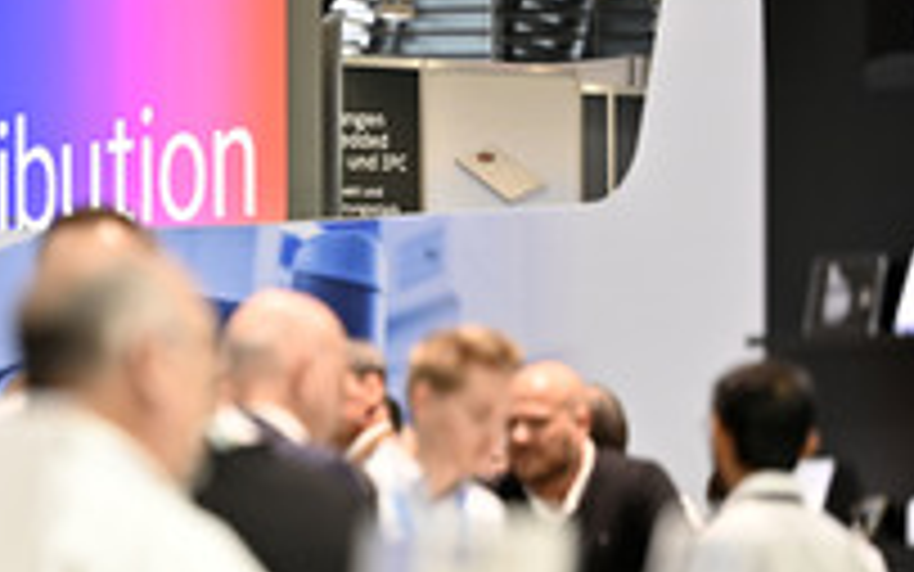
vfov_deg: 4.3
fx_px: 7599
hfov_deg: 6.8
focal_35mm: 305
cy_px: 320
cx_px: -79
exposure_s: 1/320
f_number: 2.8
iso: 800
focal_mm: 135
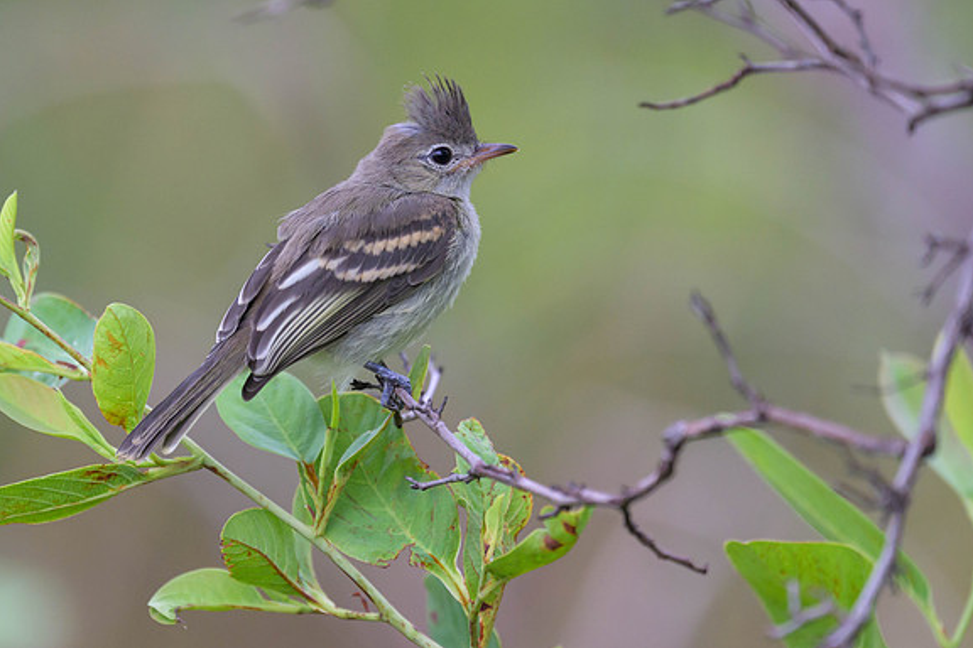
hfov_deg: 2.2
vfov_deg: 1.4
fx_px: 25647
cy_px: 340
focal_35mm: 949
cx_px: 452
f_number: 4
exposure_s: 1/1600
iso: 1800
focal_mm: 560
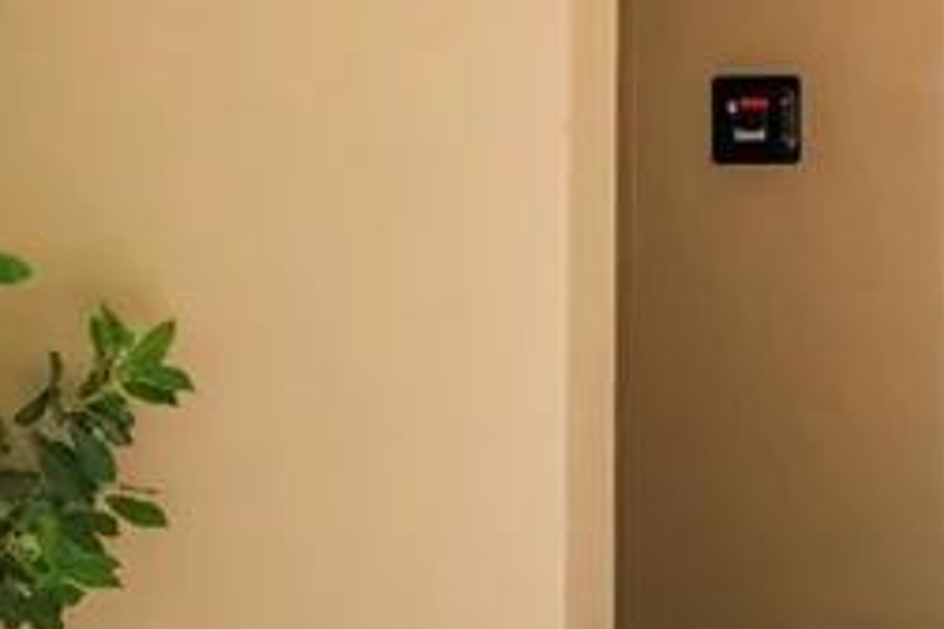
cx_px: 1483
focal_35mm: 134
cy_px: 11
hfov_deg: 14.2
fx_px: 3514
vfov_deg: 10.2
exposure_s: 1/1000
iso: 400
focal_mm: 22
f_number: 8
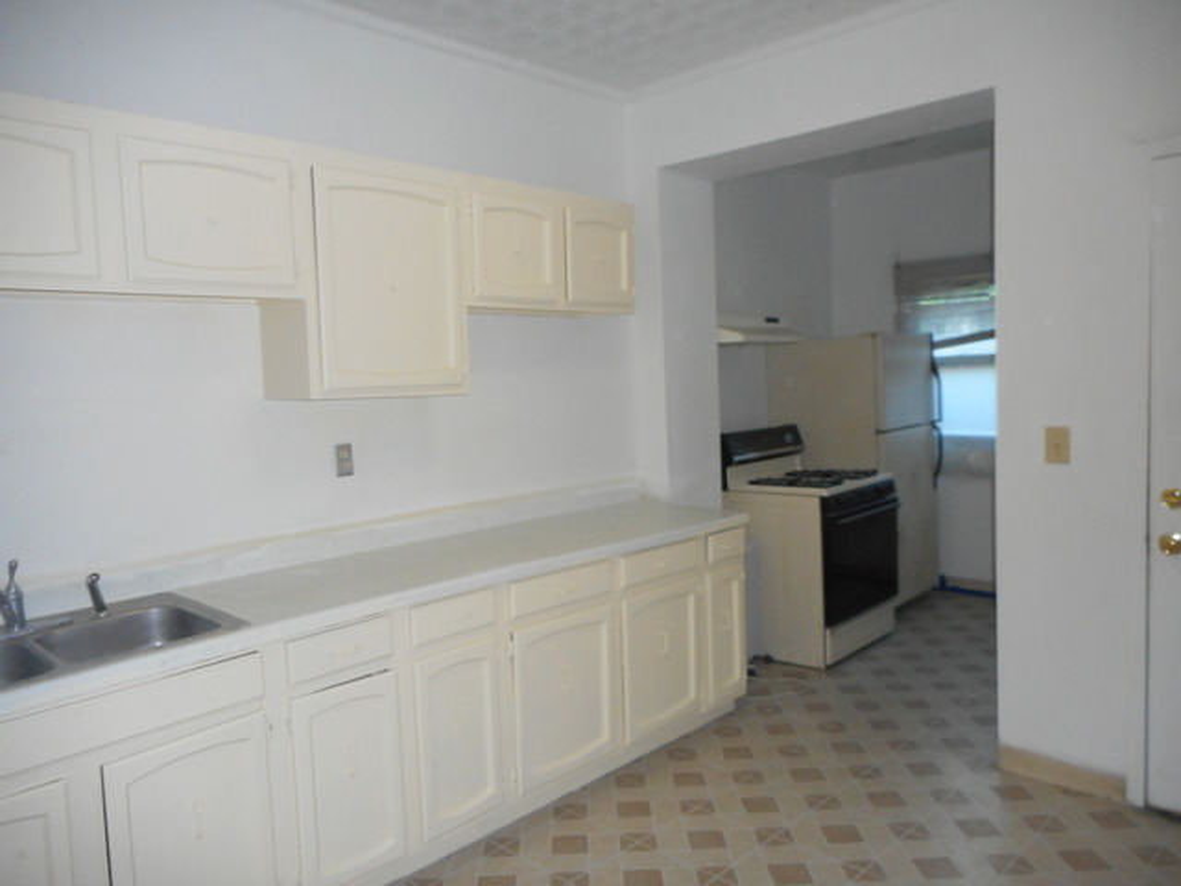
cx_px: 590
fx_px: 853
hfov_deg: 69.4
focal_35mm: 25
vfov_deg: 54.9
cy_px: 443
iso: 400
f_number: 3.7
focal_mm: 4.5
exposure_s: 1/25
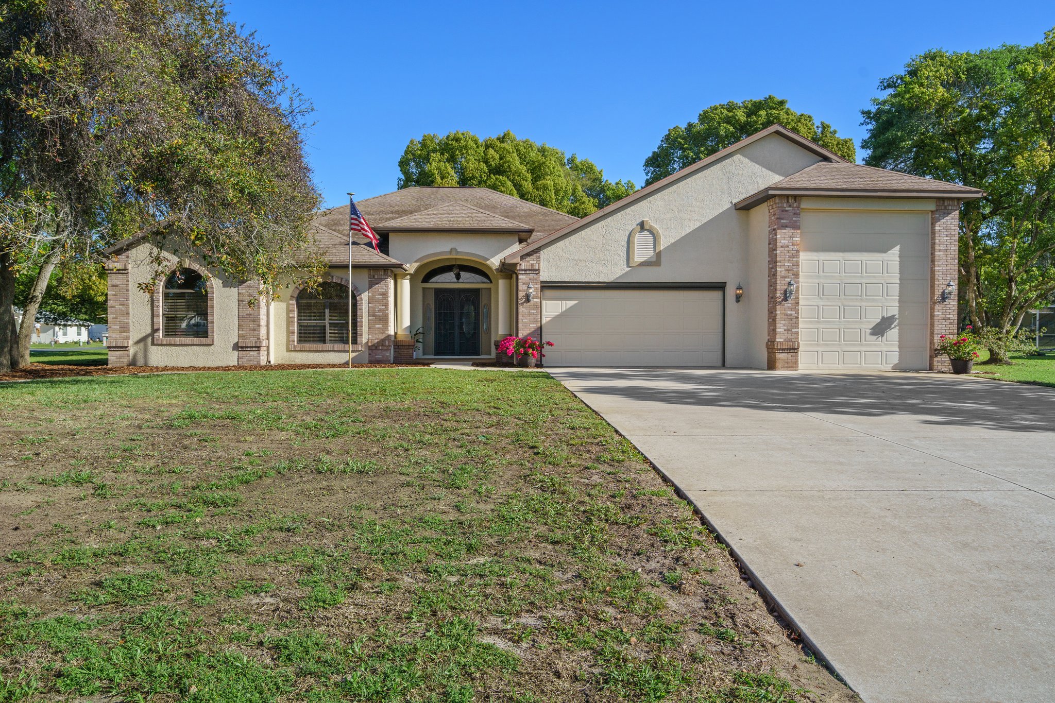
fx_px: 762
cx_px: 528
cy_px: 352
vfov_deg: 49.5
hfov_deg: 69.4
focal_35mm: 26
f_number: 8
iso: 320
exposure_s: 1/1000
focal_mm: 26
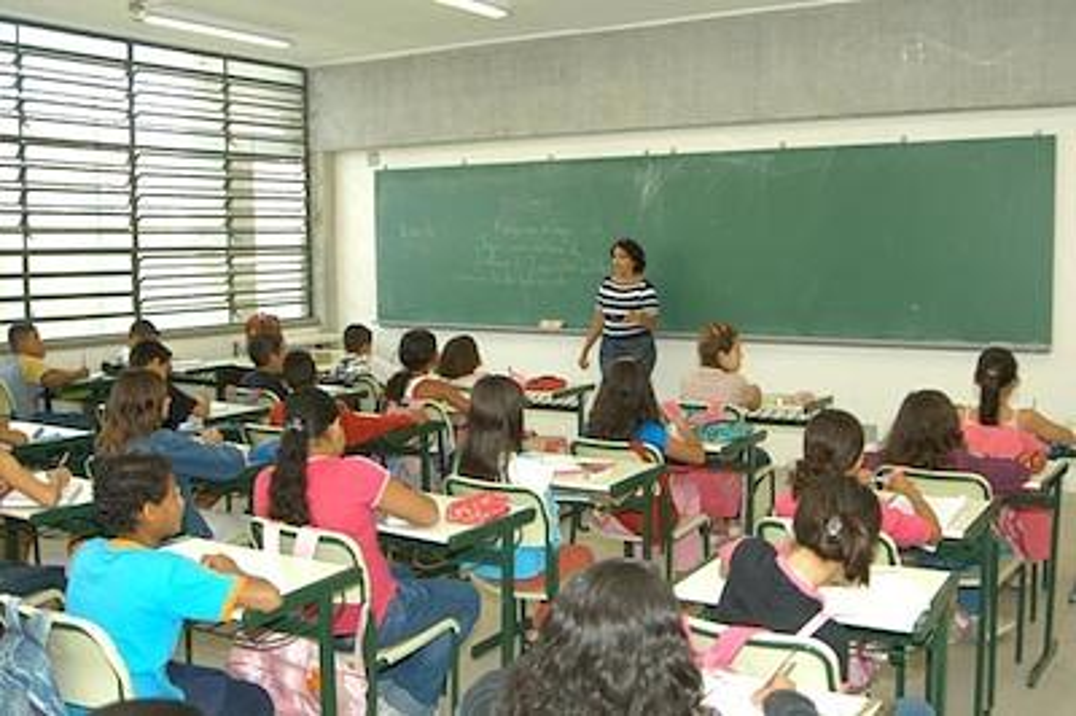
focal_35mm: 36
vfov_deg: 36.8
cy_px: 358
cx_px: 538
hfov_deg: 53.2
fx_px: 1075
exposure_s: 1/45
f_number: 3.5
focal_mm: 24
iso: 200
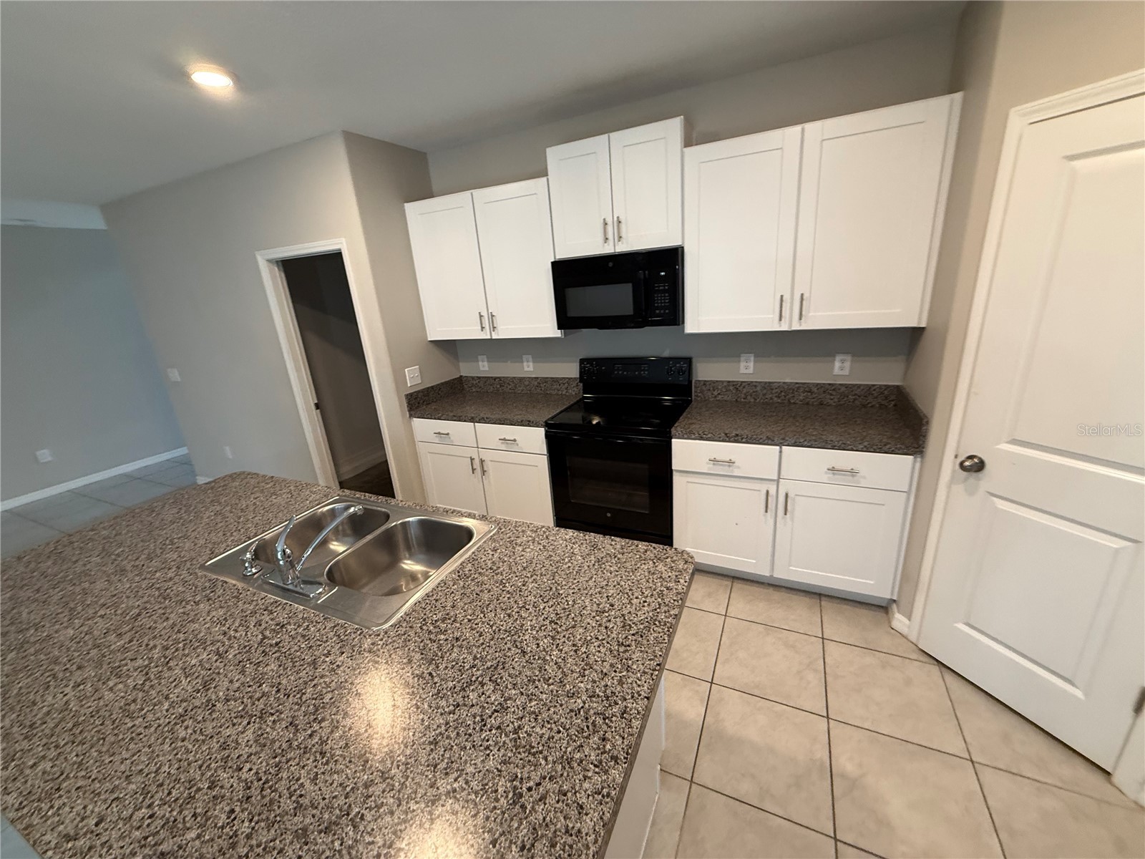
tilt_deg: -13.0
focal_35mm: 14
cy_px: 430
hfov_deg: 102.1
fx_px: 463
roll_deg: +2.3
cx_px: 572
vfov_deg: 85.7
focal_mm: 2.22
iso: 200
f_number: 2.2
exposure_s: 1/60
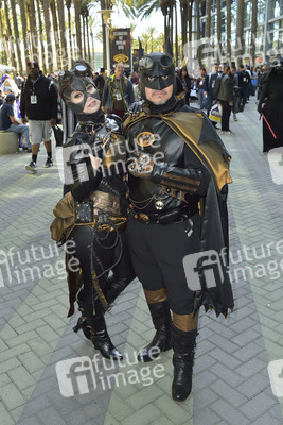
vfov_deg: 55.8
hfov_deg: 38.9
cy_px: 212
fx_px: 401
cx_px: 142
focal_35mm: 34
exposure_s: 1/250
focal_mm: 34
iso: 250
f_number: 6.3
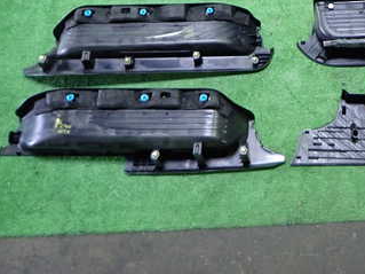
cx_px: 323
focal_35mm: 47
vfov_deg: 29.4
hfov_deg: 38.0
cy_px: 18
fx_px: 495
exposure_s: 1/30
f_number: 2
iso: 320
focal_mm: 4.5
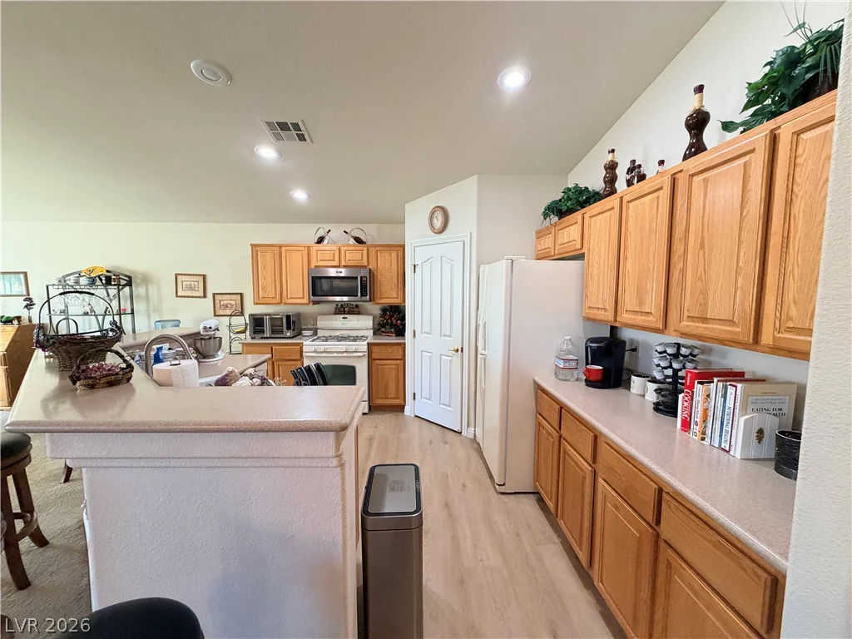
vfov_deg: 85.7
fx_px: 345
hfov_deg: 102.1
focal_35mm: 14
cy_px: 320
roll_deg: +0.9
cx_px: 426
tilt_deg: -5.4
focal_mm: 2.22
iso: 320
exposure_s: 1/60
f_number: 2.2
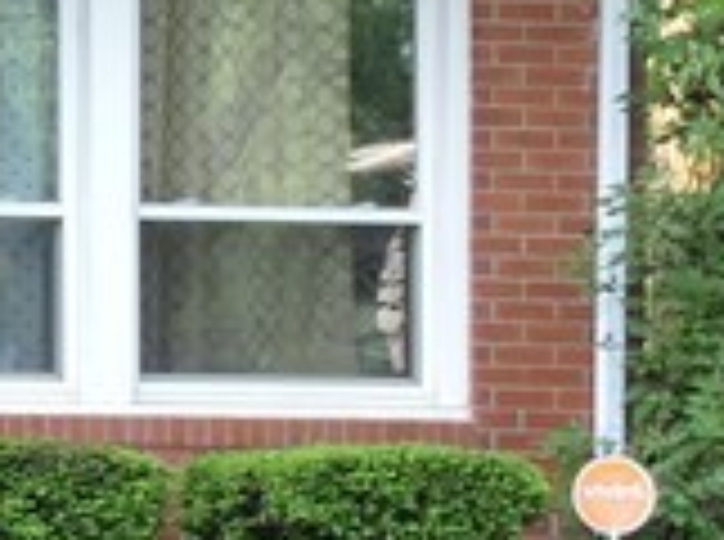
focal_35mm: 319
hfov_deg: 5.8
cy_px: 266
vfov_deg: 4.6
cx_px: -1372
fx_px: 6657
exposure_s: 1/30
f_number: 4
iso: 110
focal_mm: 9
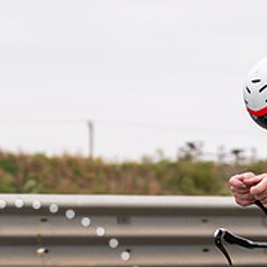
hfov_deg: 4.5
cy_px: 255
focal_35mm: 386
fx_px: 3368
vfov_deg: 4.5
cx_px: 280
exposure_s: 1/800
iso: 100
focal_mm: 70
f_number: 3.5
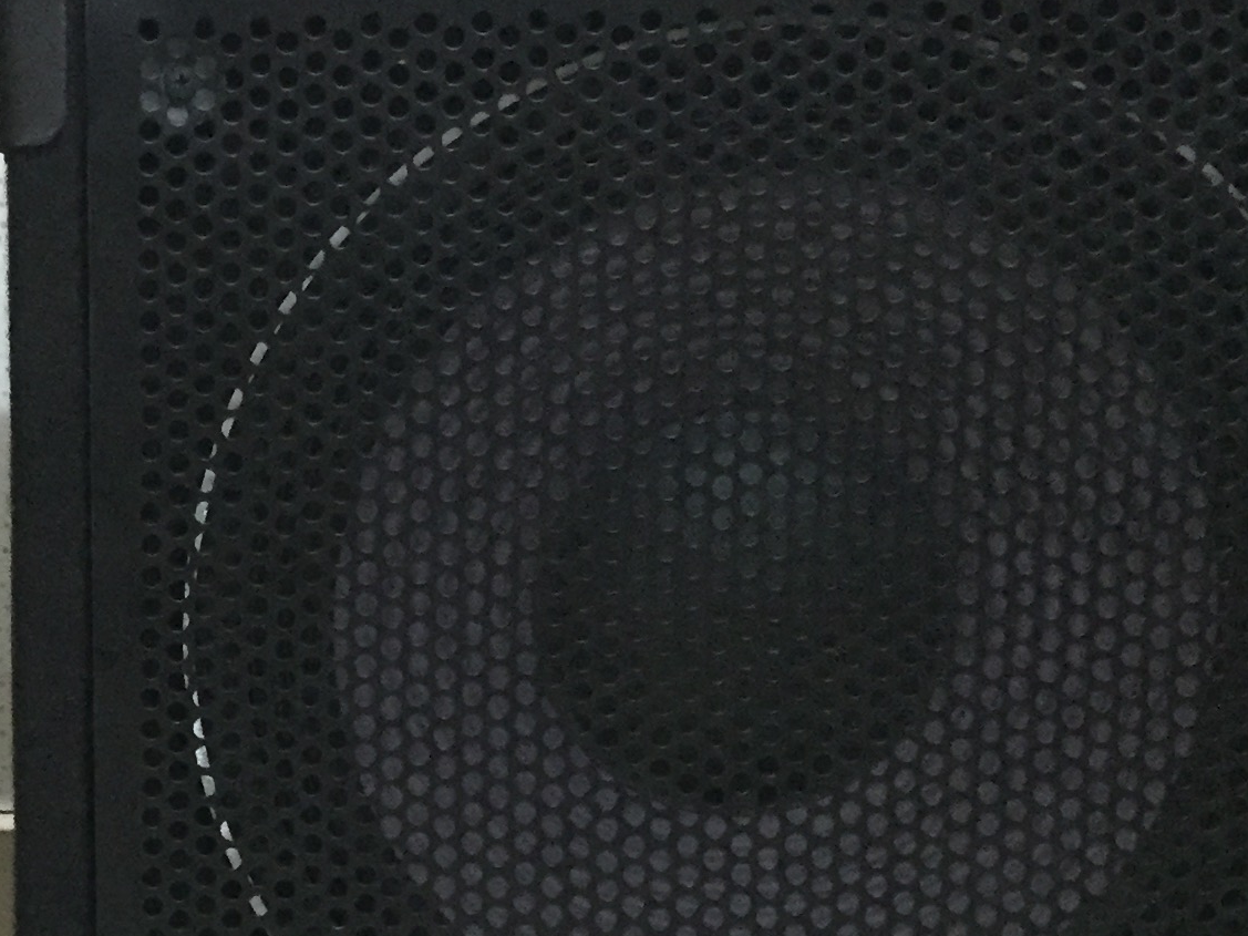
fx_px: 3028
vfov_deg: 17.3
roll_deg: -0.6
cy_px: 829
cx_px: -60
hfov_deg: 22.2
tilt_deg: -8.0
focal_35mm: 84
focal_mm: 4.15
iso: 400
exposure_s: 1/17
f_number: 2.2
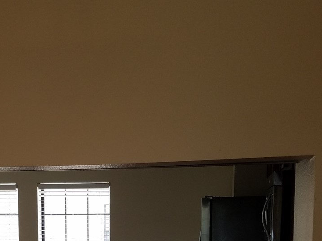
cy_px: 254
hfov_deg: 32.8
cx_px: 97
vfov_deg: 23.9
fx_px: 540
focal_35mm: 58
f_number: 1.7
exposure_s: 1/140
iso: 50
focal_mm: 4.2
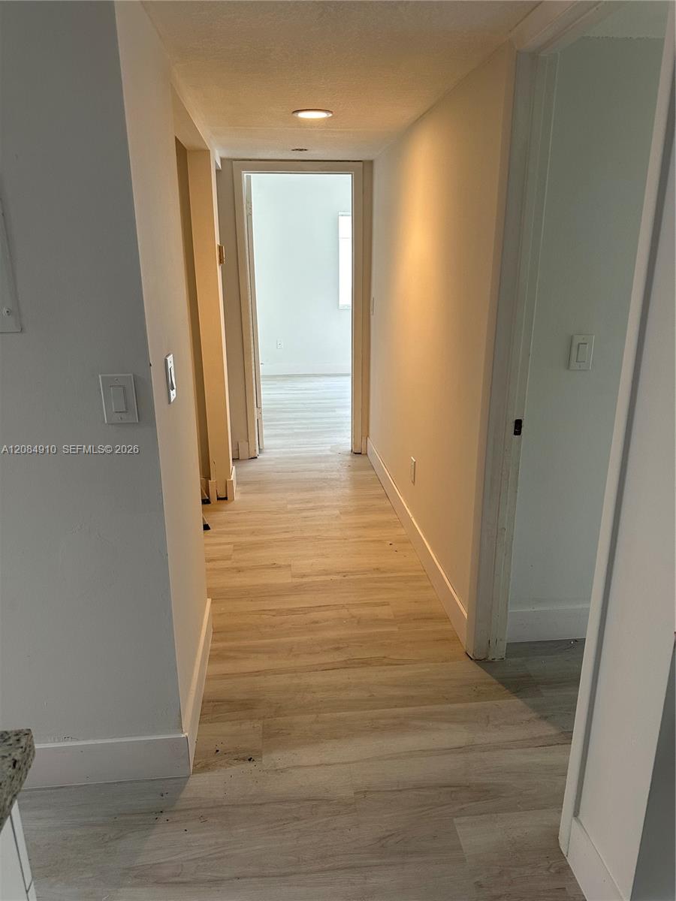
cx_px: 338
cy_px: 450
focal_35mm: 24
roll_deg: -0.8
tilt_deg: -16.2
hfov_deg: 56.8
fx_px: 625
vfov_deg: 71.6
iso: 200
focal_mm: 6.86
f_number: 1.78
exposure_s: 1/120
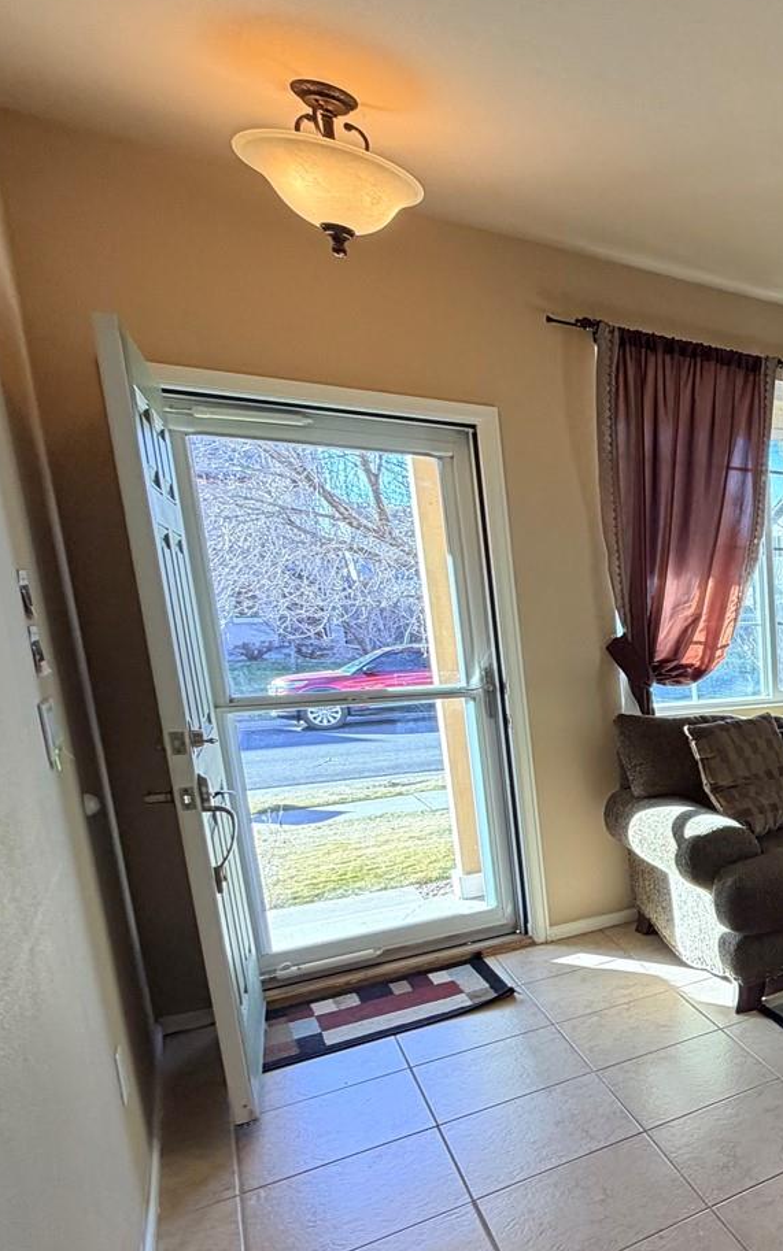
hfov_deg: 34.1
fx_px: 887
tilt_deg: -10.4
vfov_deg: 69.6
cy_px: 758
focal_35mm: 26
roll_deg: -0.1
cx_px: 1019
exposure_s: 1/120
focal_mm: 2.22
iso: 160
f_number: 2.2
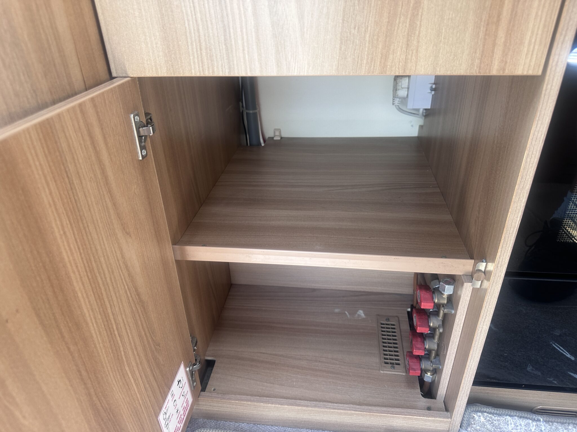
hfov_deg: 71.6
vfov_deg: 56.8
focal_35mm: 24
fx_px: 400
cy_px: 216
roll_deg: +1.1
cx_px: 288
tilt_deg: -28.7
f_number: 1.78
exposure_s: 1/121
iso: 125
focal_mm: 6.86
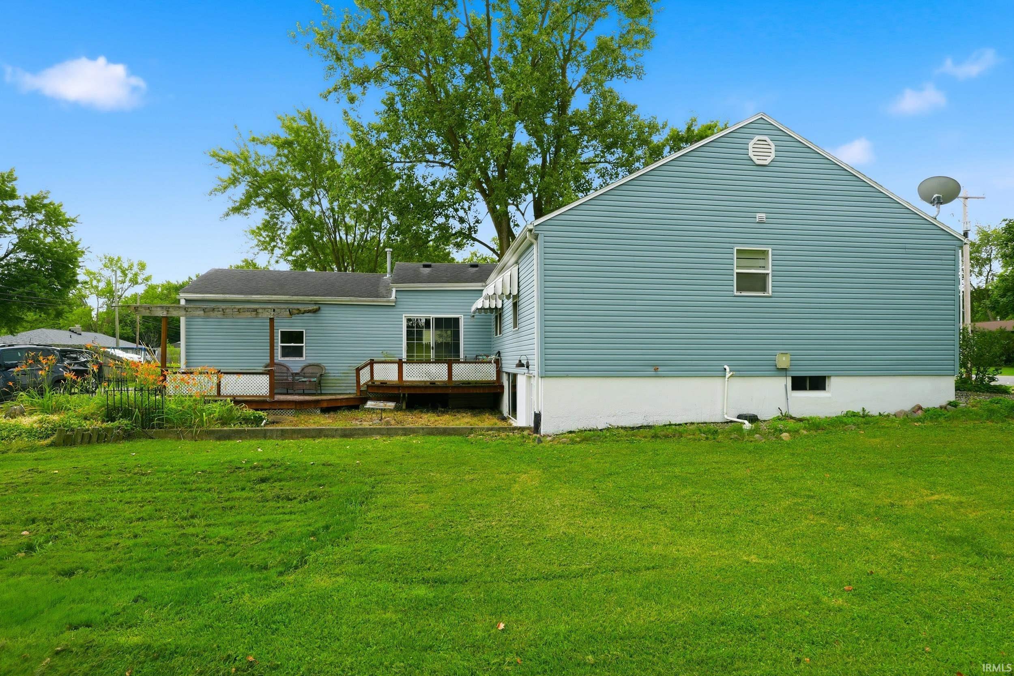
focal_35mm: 20
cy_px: 338
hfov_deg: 84.0
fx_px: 563
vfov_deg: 61.9
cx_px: 507
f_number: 5
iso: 100
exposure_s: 1/125
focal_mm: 13.5
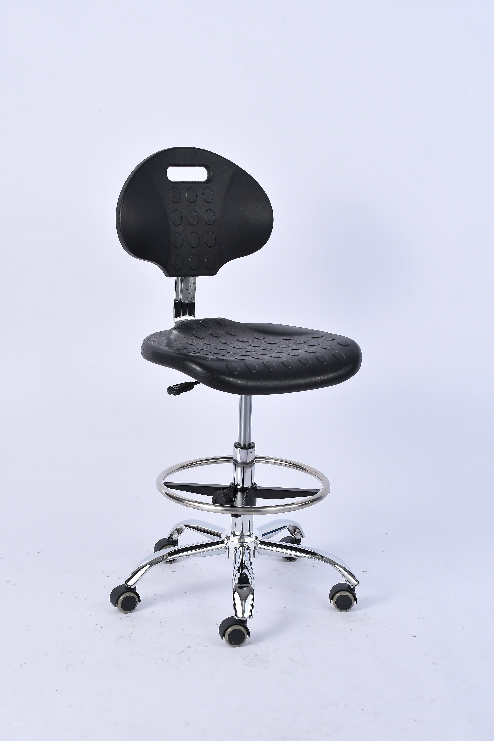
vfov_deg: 33.4
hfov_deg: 22.6
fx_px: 1235
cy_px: 370
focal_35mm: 60
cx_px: 247
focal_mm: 40
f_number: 9
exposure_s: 1/125
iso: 125
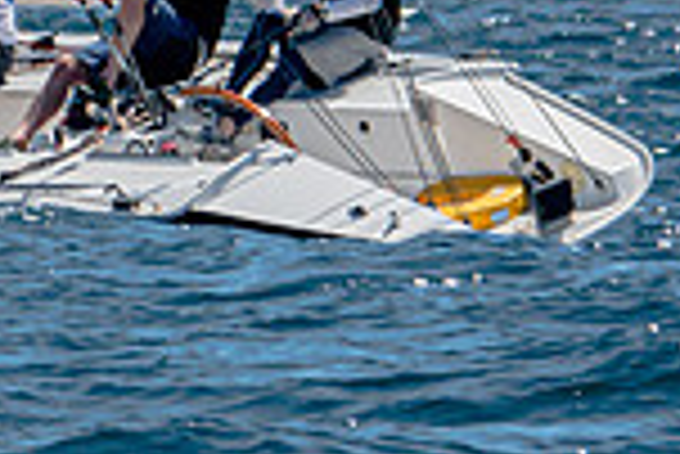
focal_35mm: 1868
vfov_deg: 0.7
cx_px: -615
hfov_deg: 1.1
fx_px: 35318
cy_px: -504
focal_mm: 250
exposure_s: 1/2000
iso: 200
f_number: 5.6
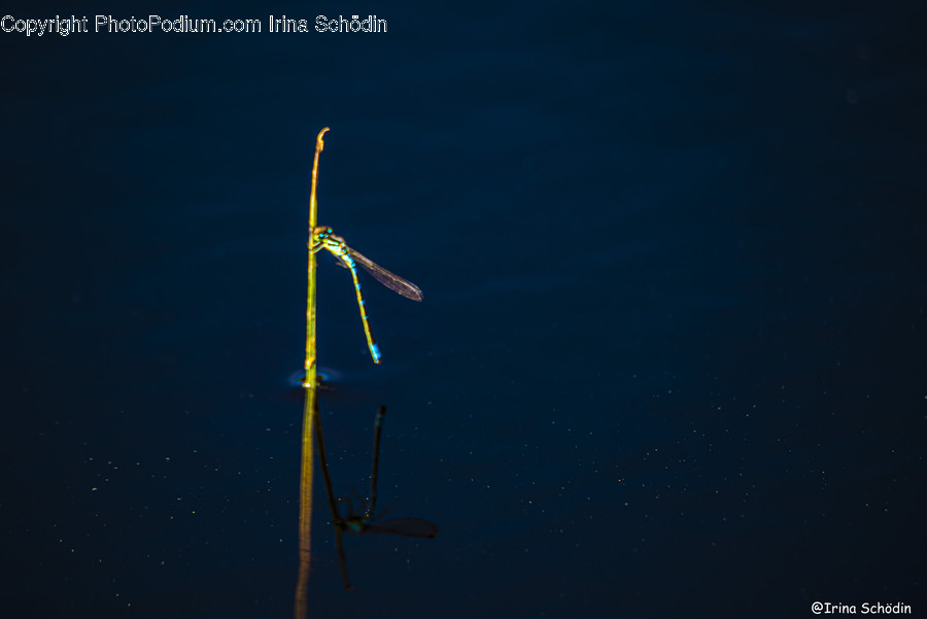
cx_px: 464
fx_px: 15457
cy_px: 310
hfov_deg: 3.4
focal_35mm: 600
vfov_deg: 2.3
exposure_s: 1/125
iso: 100
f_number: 6.3
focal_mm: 600
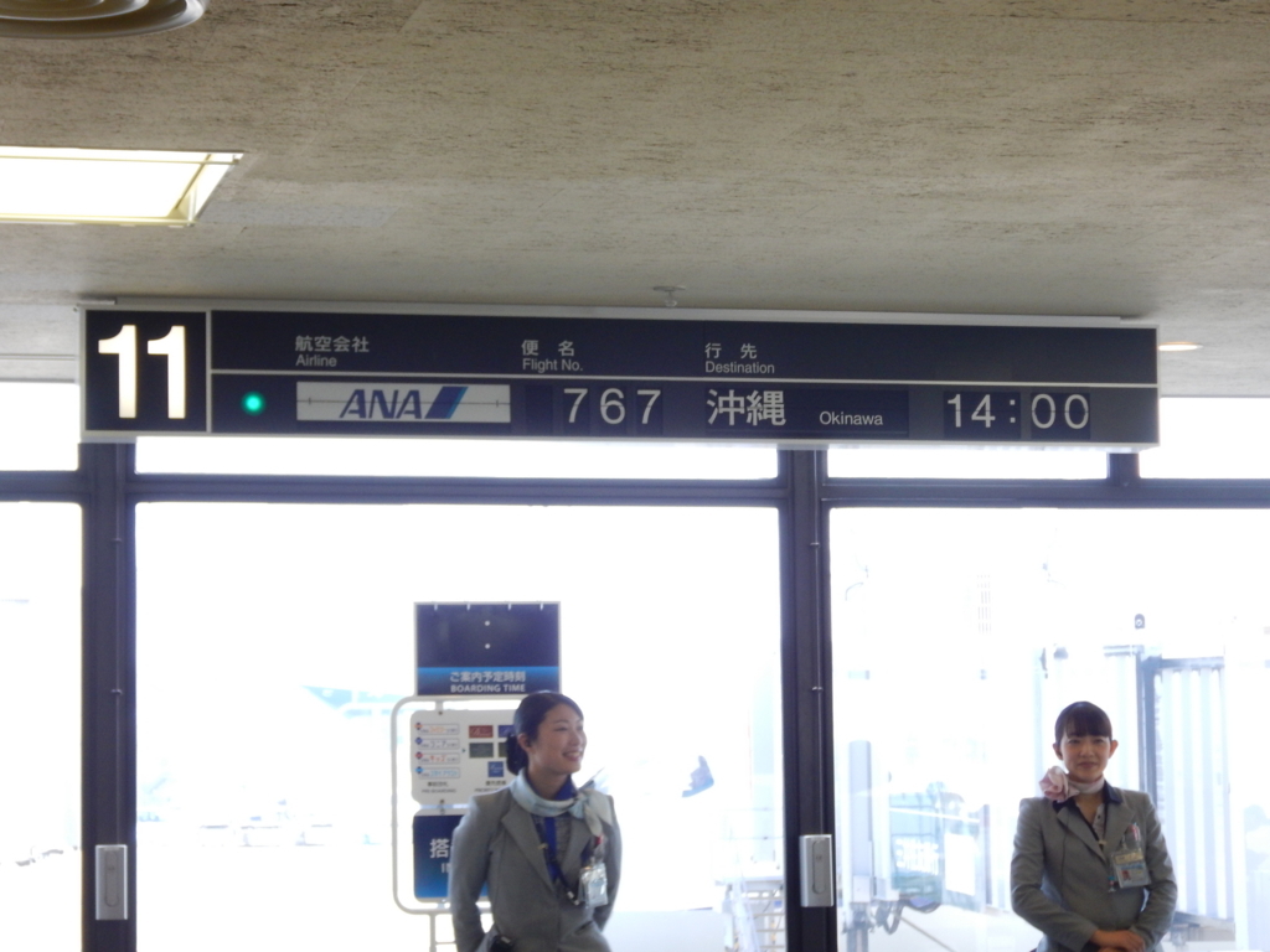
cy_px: 476
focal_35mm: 92
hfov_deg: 21.3
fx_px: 3375
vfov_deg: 16.1
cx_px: 635
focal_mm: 16.6
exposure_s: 1/30
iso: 200
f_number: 4.7
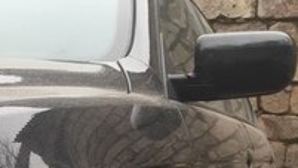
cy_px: 328
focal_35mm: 104
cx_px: -71
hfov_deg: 19.2
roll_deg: -1.8
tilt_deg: -8.7
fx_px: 822
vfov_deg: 10.7
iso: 32
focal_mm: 4.15
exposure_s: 1/194
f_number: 2.2
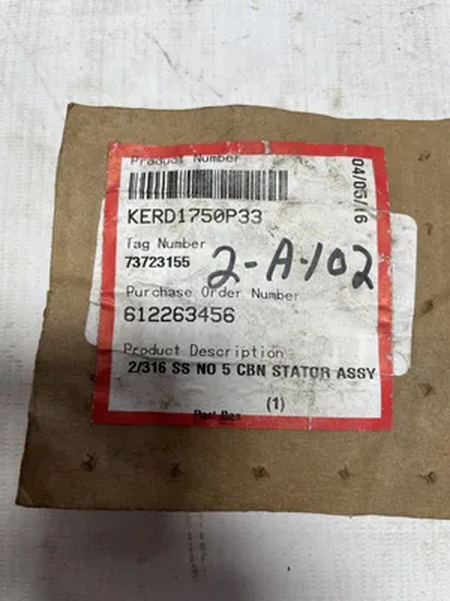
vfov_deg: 67.3
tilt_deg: -81.3
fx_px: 451
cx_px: 225
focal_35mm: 26
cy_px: 300
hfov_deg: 53.1
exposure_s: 1/374
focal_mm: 4.2
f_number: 1.6
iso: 32
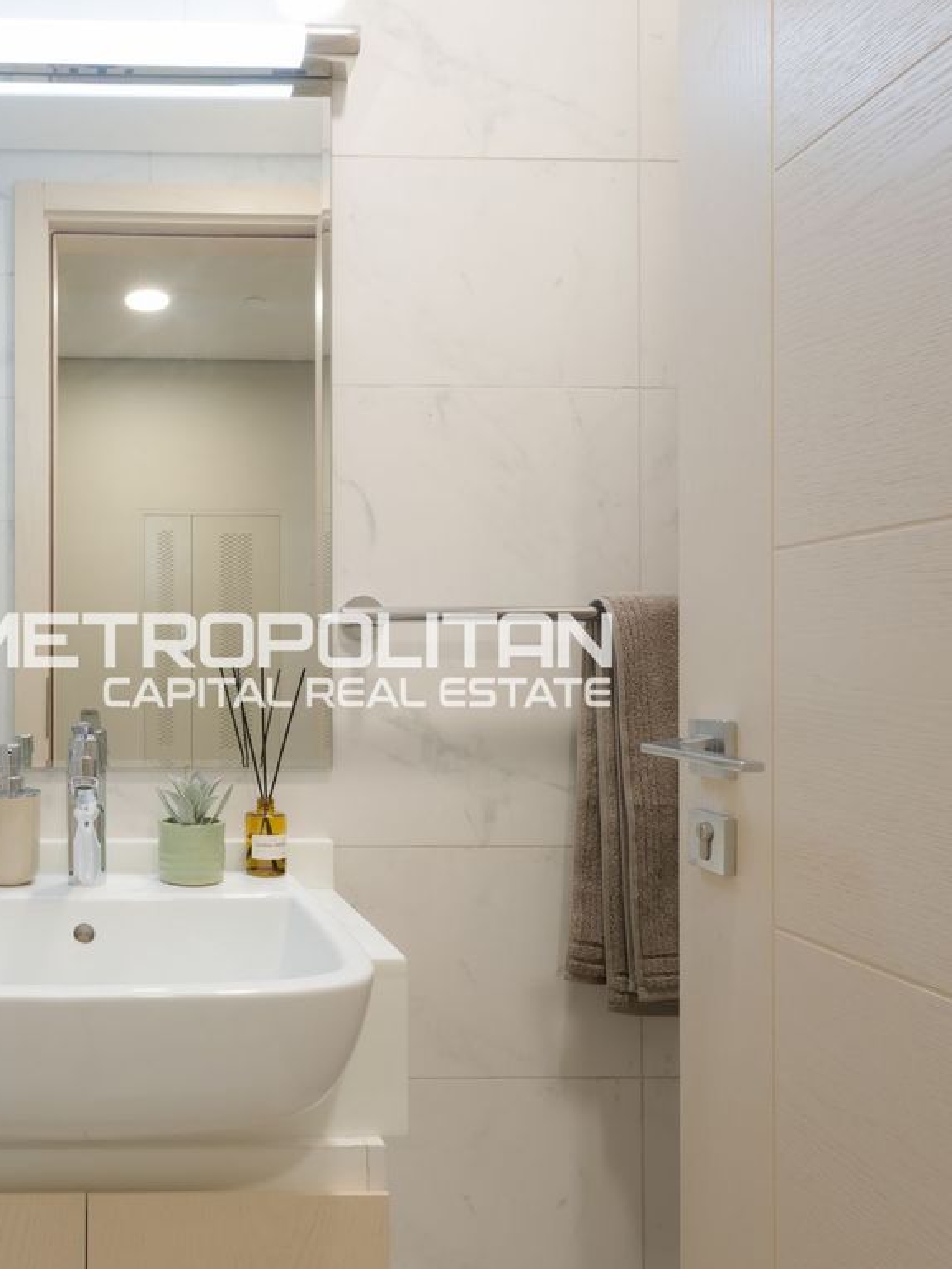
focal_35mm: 21
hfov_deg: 58.5
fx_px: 770
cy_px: 652
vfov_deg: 79.0
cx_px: 186
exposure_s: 1/5
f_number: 8
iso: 250
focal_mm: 14
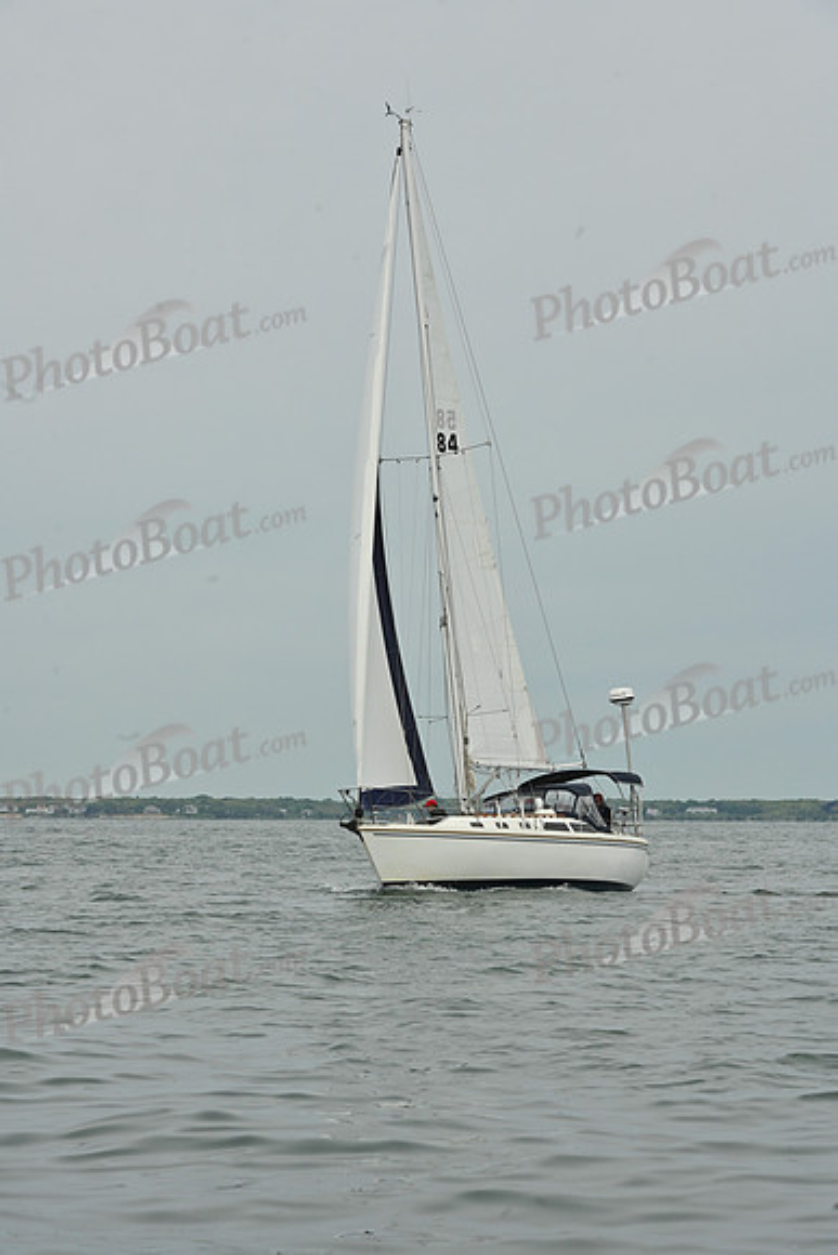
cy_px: 628
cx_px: 419
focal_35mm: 135
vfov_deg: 15.2
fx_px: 4711
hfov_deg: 10.2
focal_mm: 135
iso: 320
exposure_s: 1/800
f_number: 13
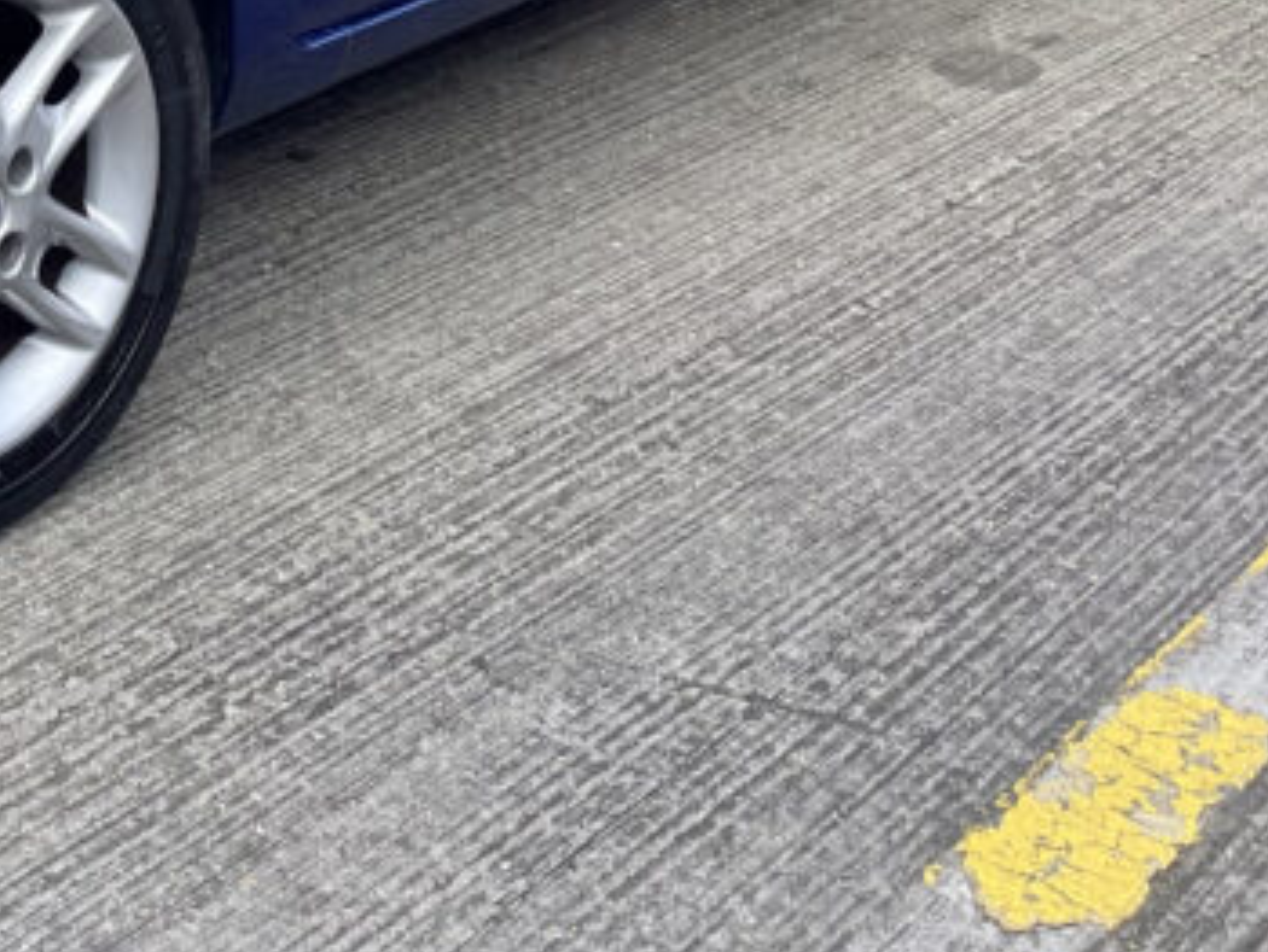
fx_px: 2786
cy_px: -409
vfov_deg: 17.7
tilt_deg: -9.9
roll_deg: +0.1
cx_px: -33
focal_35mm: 76
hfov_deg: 24.4
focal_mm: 4.2
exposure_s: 1/744
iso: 32
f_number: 1.6
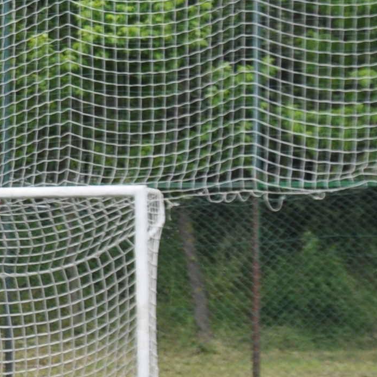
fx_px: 4621
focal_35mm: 375
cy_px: 213
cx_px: -628
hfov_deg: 4.5
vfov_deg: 4.7
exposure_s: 1/250
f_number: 8
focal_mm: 48
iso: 200
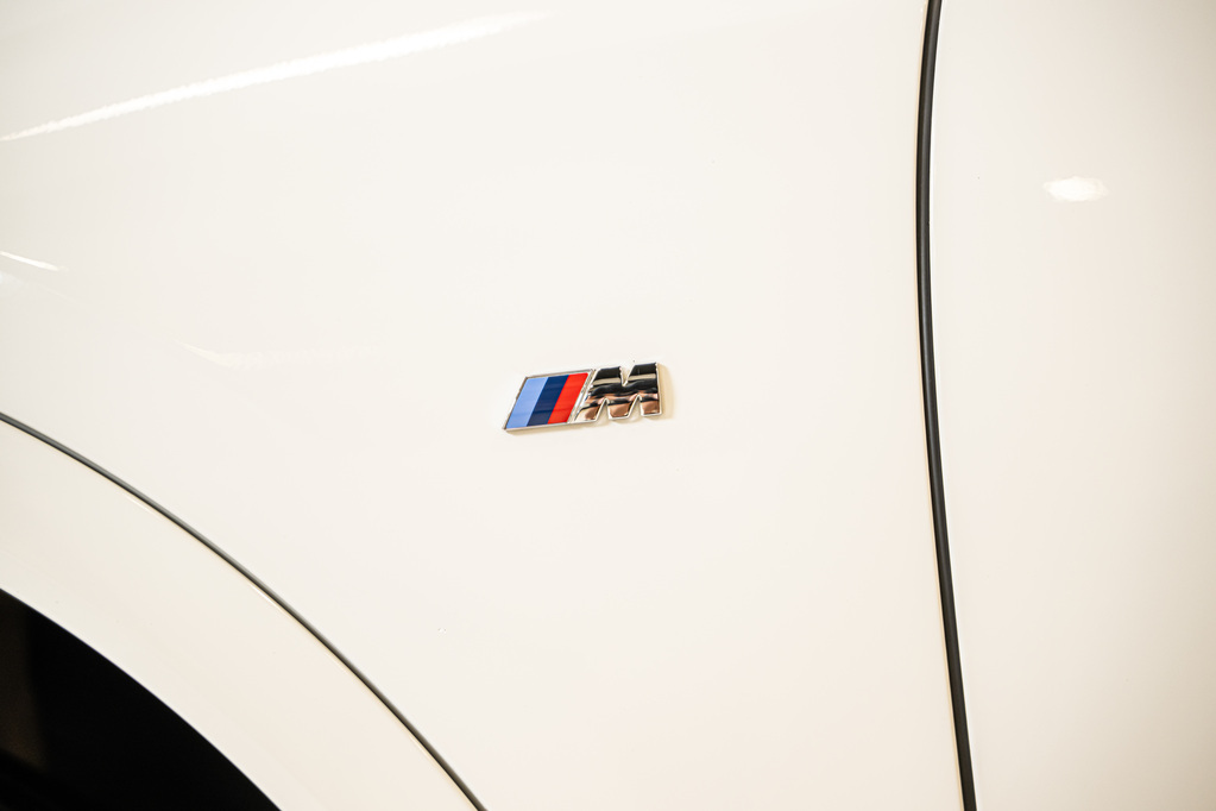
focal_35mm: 75
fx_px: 2533
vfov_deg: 18.2
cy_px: 406
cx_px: 608
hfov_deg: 27.0
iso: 640
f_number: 2.8
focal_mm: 75
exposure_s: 1/160
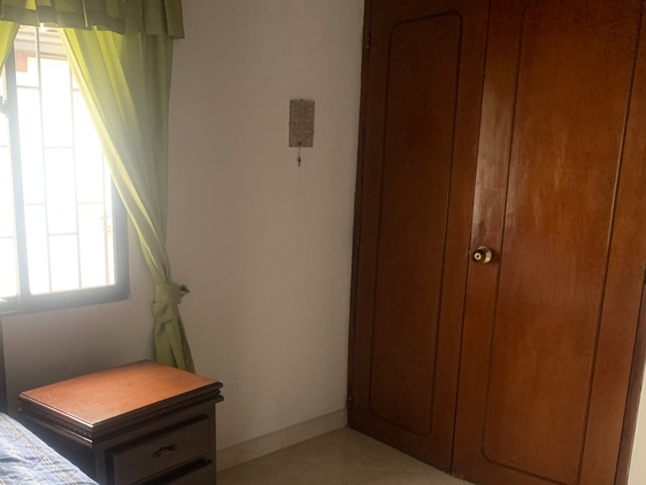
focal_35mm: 37
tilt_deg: -14.2
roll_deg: -2.1
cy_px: 322
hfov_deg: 49.8
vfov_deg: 38.3
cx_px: 260
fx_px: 691
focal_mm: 4.25
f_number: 1.8
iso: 250
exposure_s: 1/60
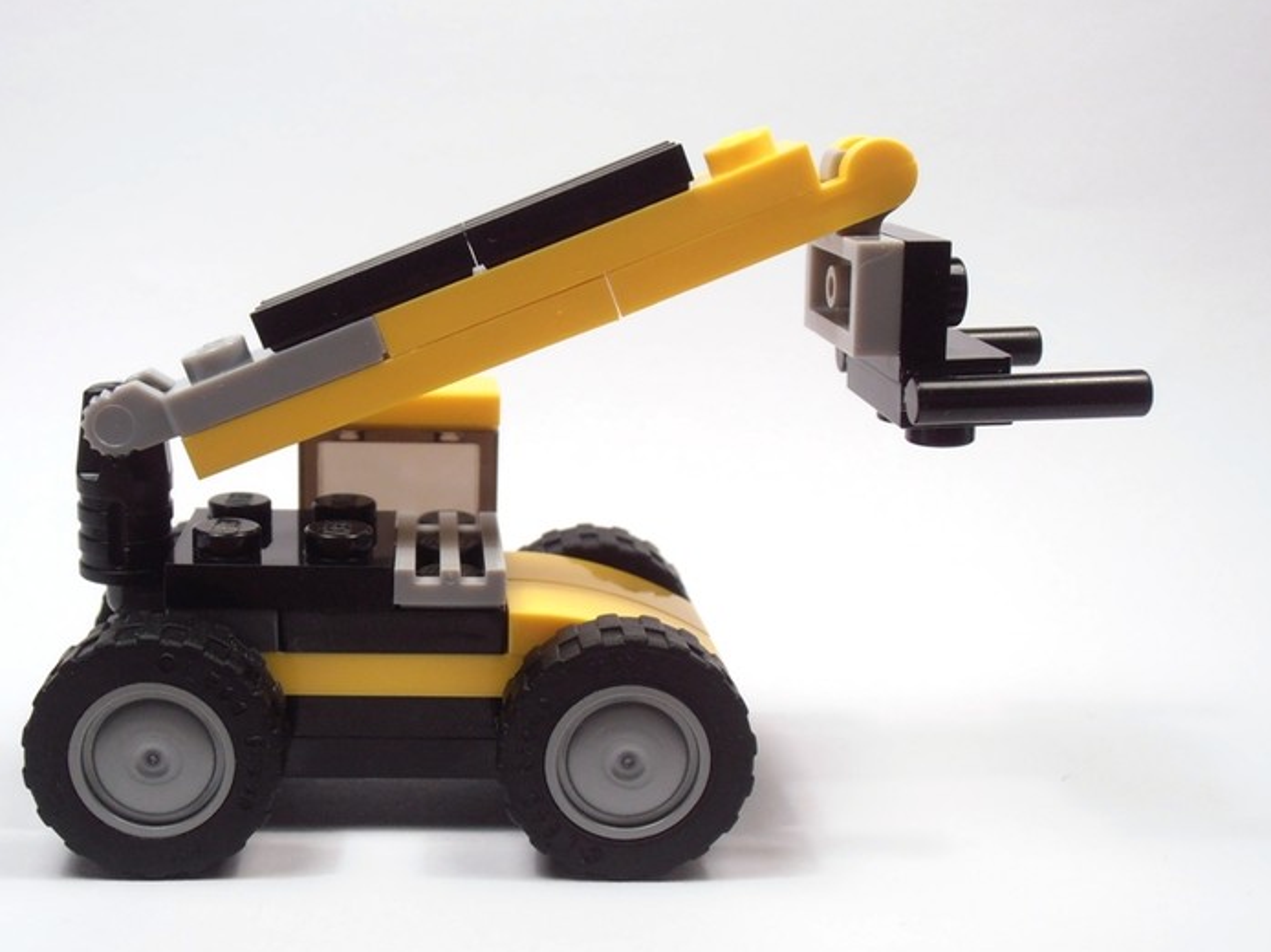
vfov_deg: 30.2
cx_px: 471
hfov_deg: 39.4
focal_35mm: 48
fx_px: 1762
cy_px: 521
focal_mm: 6.61
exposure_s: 1/80
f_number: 3.9
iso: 80
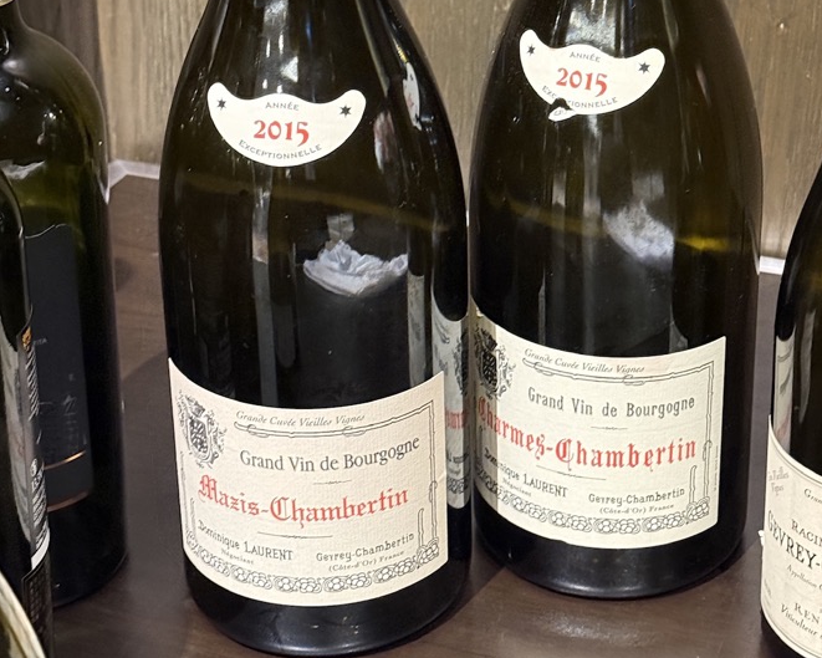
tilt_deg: -26.3
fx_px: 2068
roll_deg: -0.6
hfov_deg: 22.4
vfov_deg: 18.0
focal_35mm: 85
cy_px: 155
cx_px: 538
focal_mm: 6.76
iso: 640
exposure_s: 1/24
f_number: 1.78
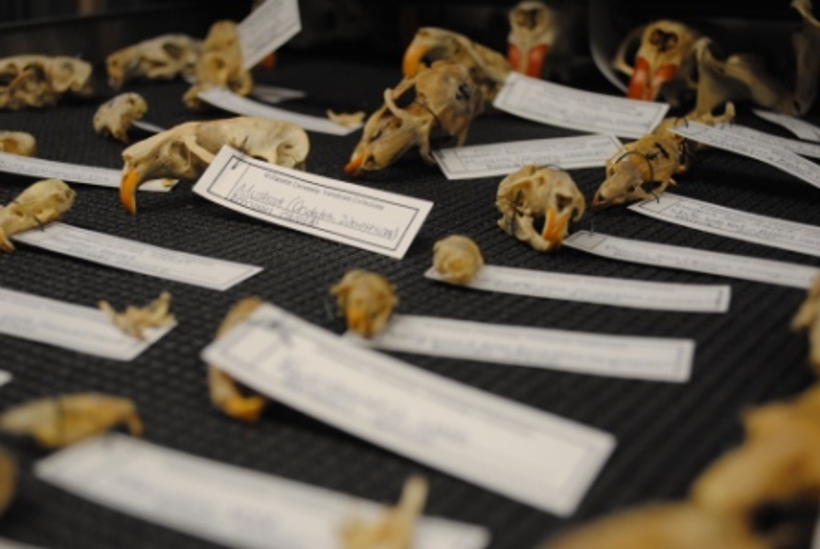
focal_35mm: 48
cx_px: 410
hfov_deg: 41.1
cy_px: 274
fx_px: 1095
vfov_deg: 28.2
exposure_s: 1/50
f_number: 4.8
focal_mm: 32
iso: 200
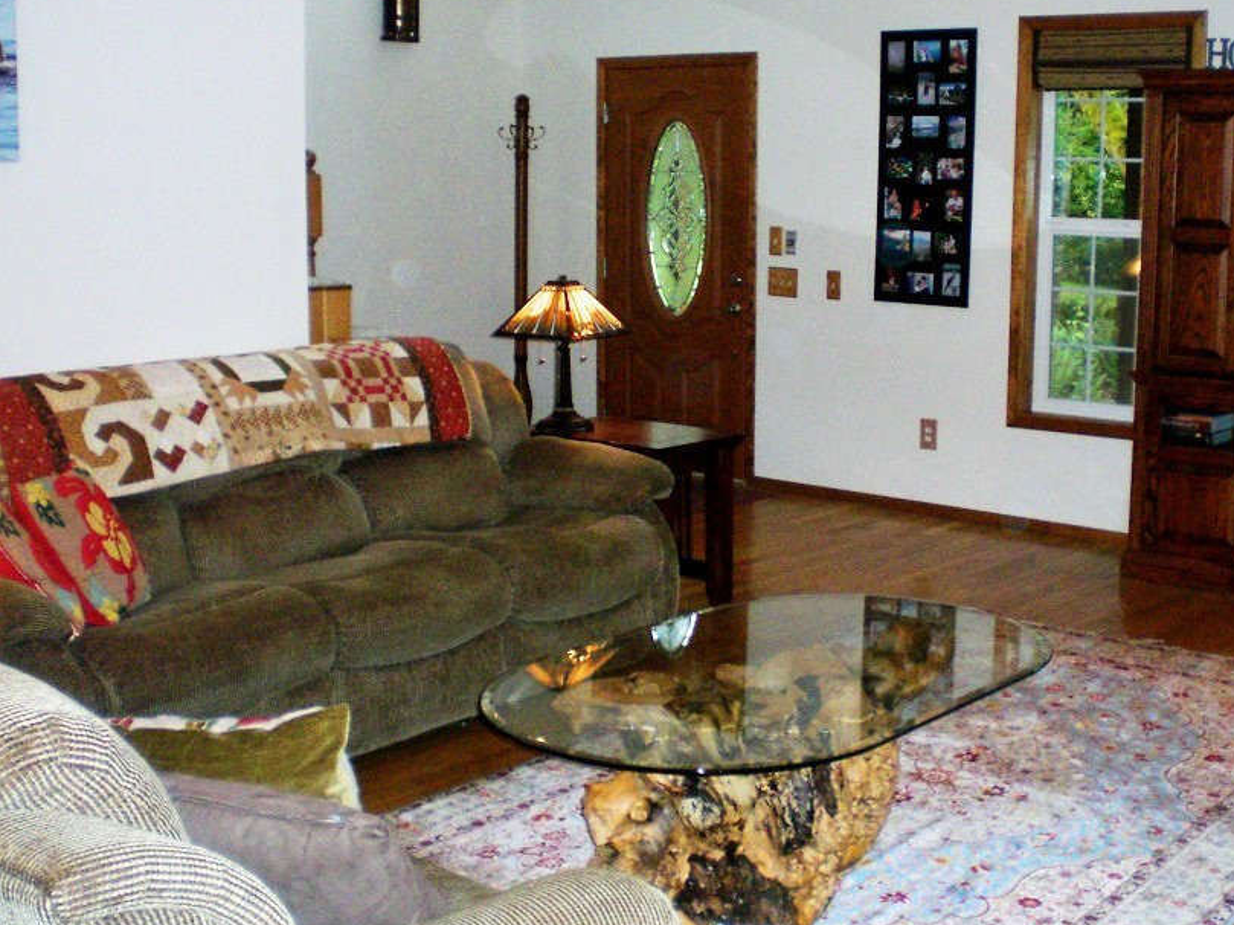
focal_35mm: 47
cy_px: 440
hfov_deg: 40.2
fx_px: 1675
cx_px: 761
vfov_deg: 30.9
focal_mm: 6.3
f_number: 3.1
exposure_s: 1/60
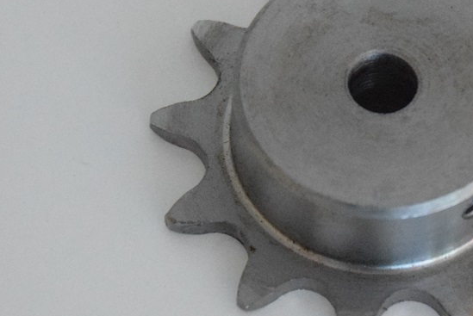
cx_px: 379
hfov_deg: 5.5
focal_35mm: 371
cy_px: 114
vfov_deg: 3.7
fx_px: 4884
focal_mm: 85
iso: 6400
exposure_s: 1/320
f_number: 5.6
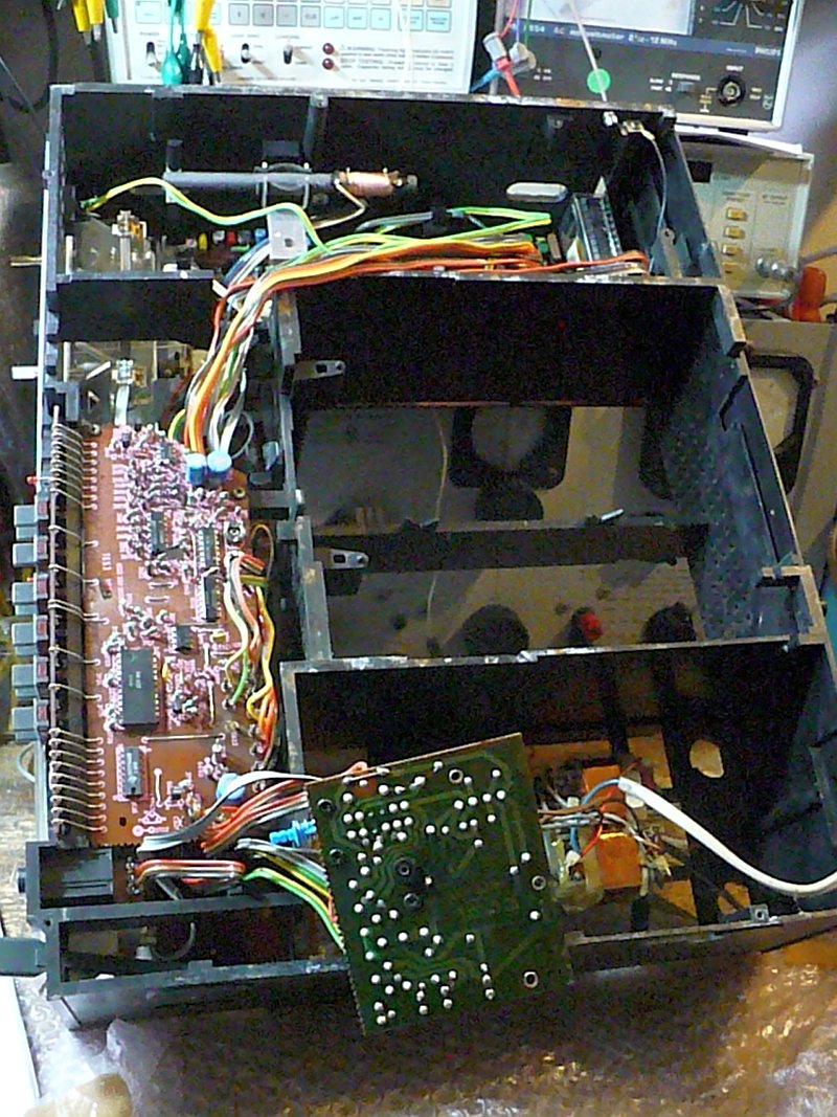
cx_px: 418
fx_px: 1193
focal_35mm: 37
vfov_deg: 50.1
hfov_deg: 38.7
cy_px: 558
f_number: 2.8
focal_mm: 6.1
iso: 3200
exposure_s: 1/25
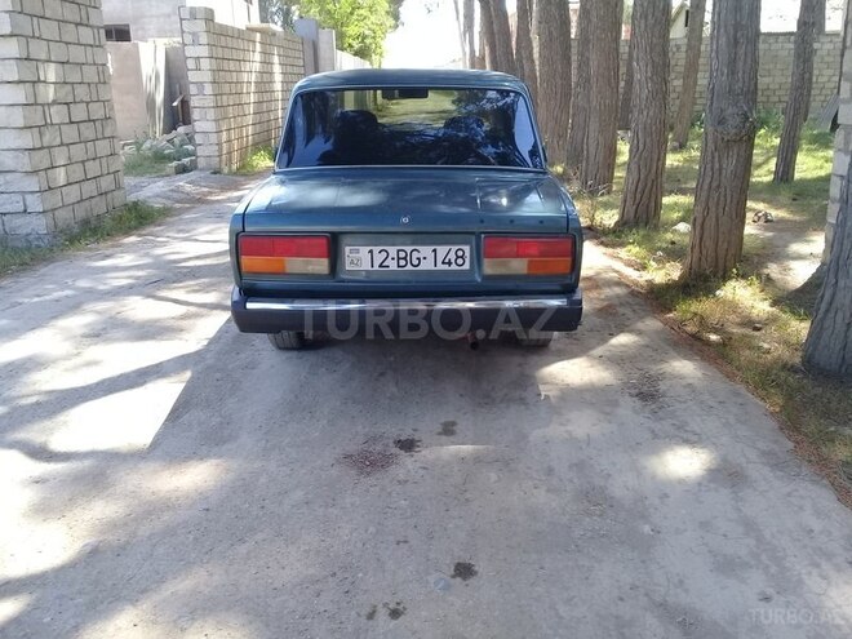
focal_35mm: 31
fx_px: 763
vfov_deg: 45.4
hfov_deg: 58.4
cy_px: 320
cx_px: 426
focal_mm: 3.3
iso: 50
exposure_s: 1/132
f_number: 2.2
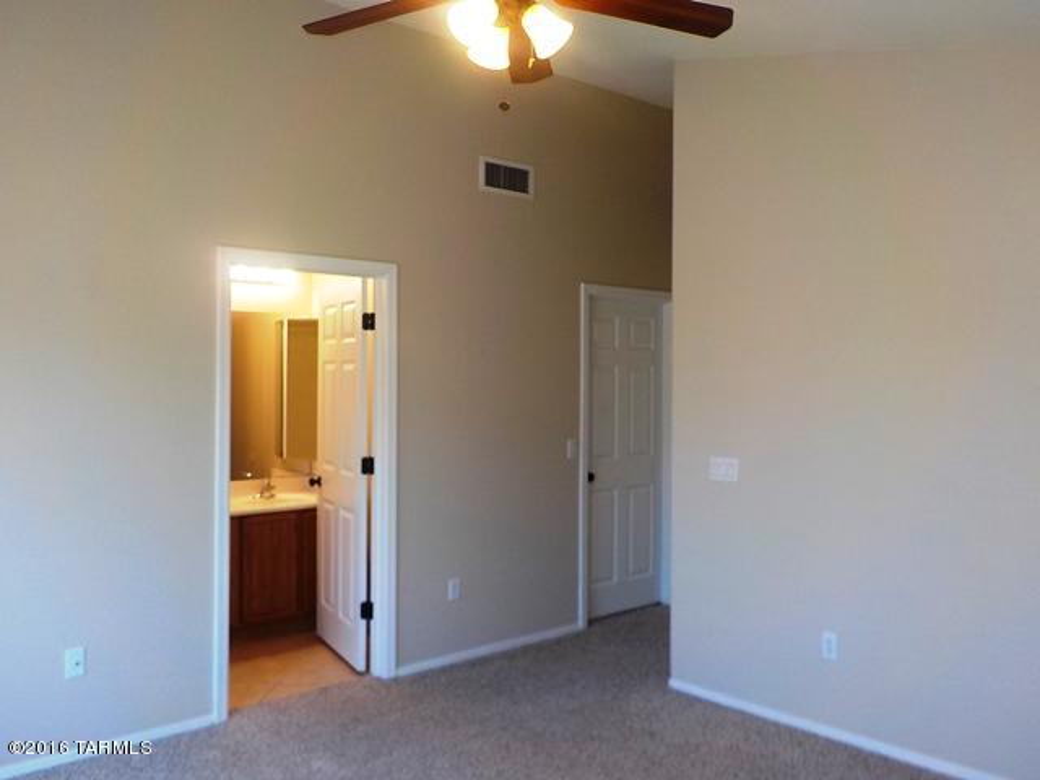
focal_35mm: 30
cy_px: 390
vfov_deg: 46.8
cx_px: 520
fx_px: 901
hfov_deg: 60.0
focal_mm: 4.1
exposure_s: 1/30
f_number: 3.3
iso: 125
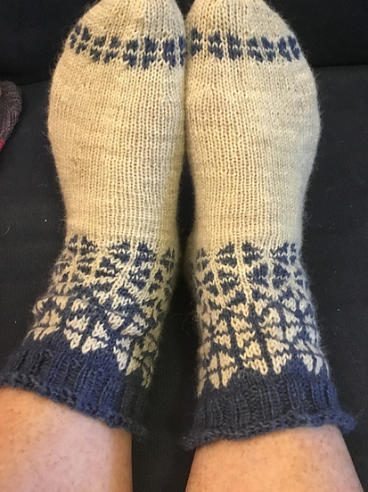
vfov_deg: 51.2
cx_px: 201
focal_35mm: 36
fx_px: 510
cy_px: 211
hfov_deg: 39.6
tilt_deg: -54.8
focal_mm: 3.3
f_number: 2.4
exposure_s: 1/17
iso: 250
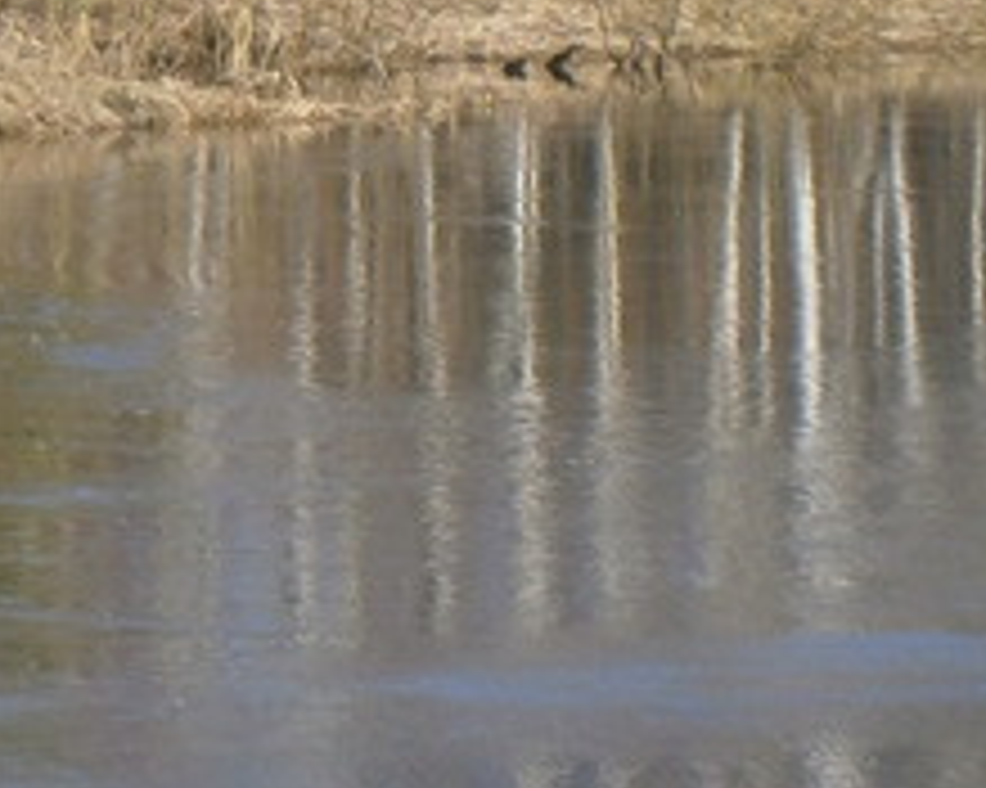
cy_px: -135
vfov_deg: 3.8
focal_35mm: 405
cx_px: -479
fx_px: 11813
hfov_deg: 4.7
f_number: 5.4
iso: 80
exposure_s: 1/200
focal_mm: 17.8
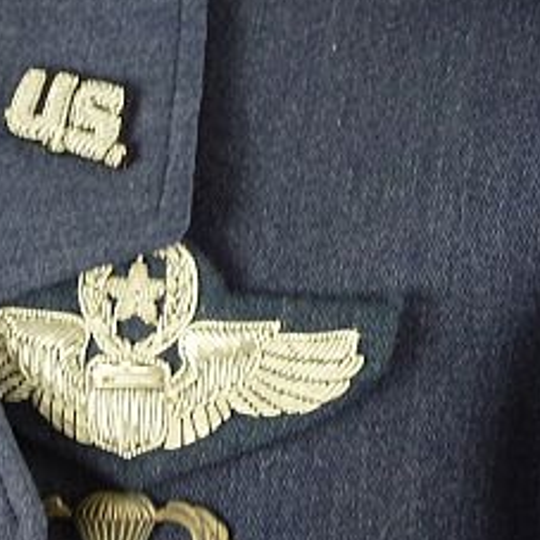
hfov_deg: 15.5
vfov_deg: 15.5
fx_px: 1977
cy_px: 202
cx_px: 228
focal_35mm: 112
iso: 320
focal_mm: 6.4
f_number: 3.7
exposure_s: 1/60
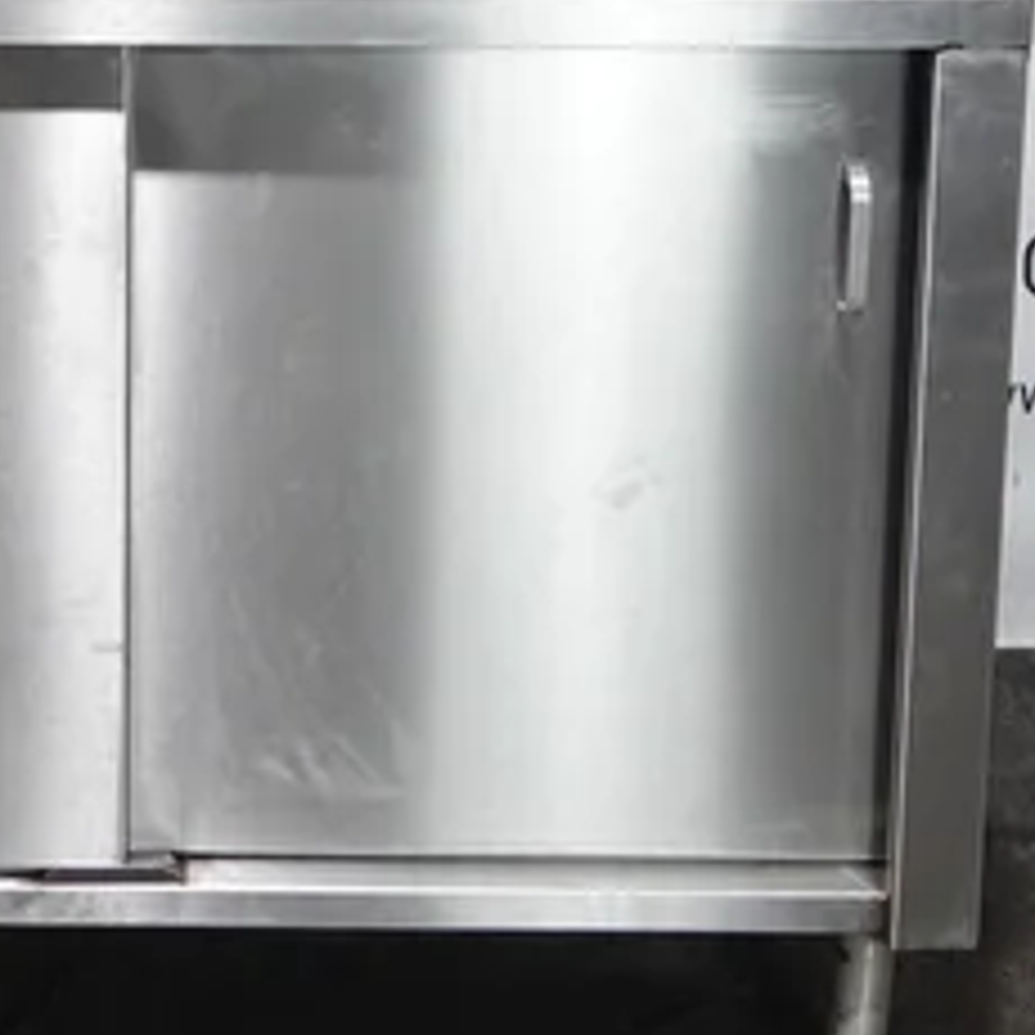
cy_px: -140
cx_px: 144
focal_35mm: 83
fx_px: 2808
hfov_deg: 20.5
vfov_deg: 19.9
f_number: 3.2
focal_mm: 11.29
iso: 500
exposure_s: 1/30
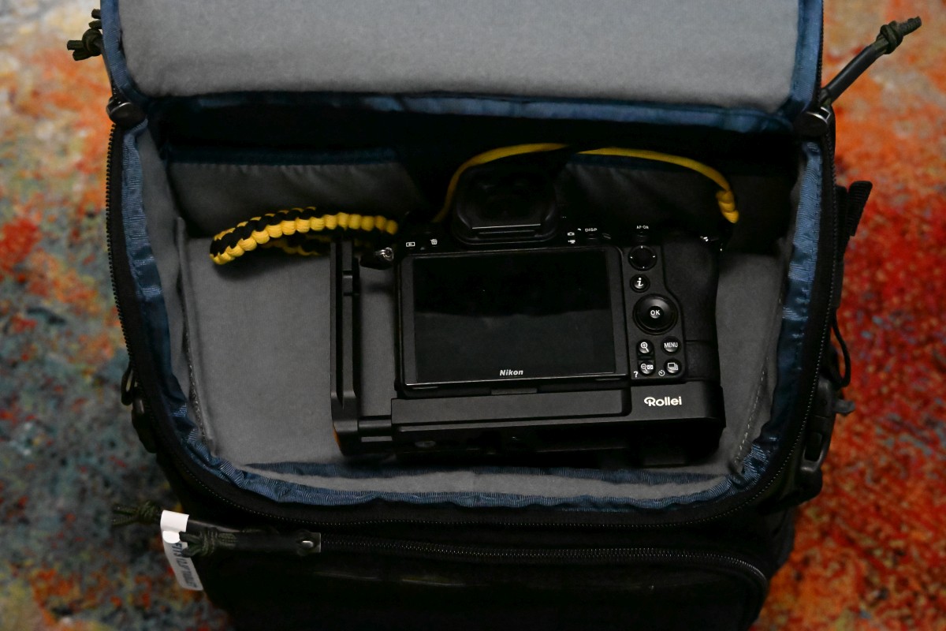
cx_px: 473
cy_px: 316
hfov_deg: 30.5
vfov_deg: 20.6
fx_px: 1734
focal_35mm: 66
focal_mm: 66
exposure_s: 1/200
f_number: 8
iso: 64000
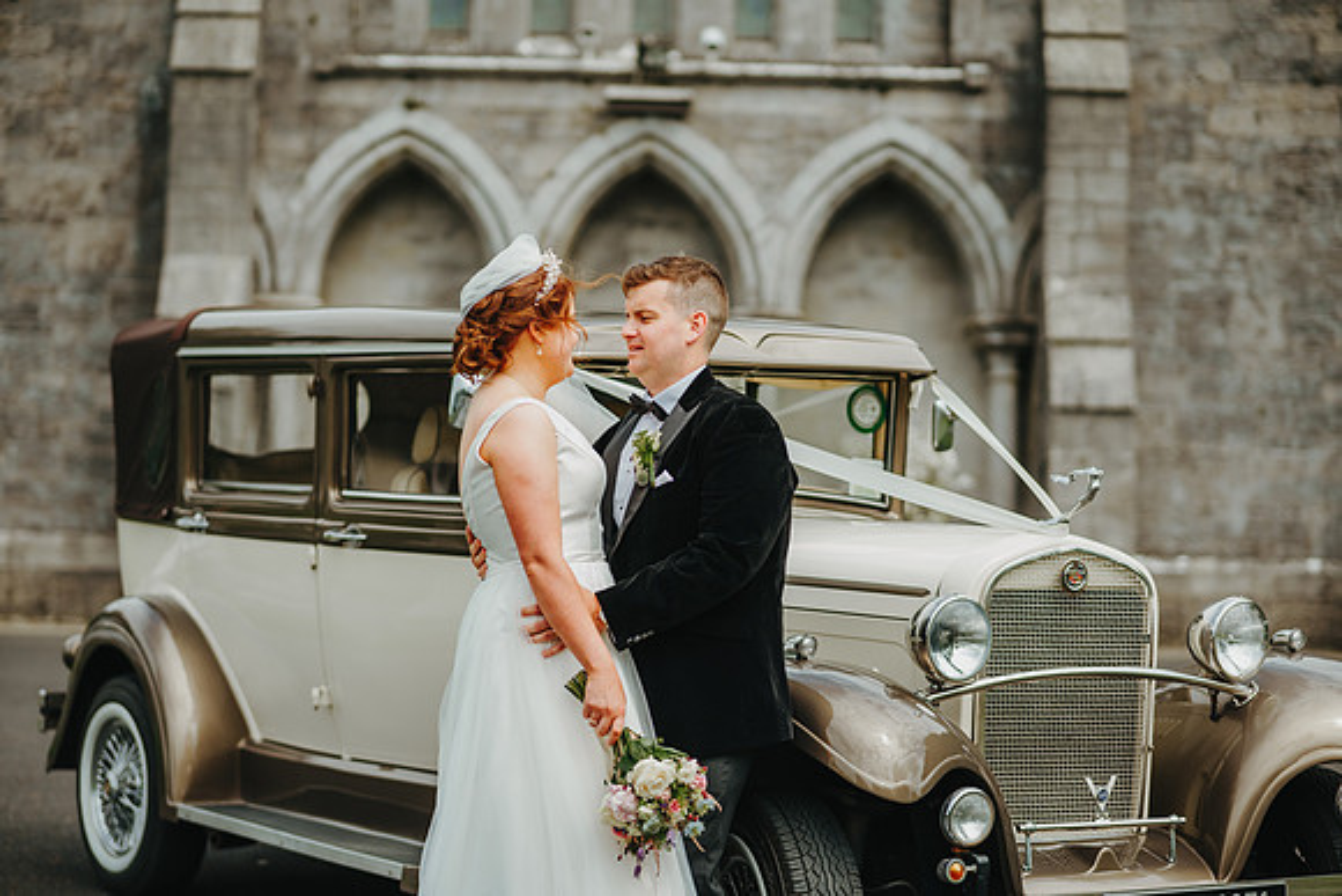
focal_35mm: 85
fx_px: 3169
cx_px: 671
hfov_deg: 23.9
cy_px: 448
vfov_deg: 16.1
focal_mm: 85
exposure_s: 1/1600
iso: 100
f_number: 2
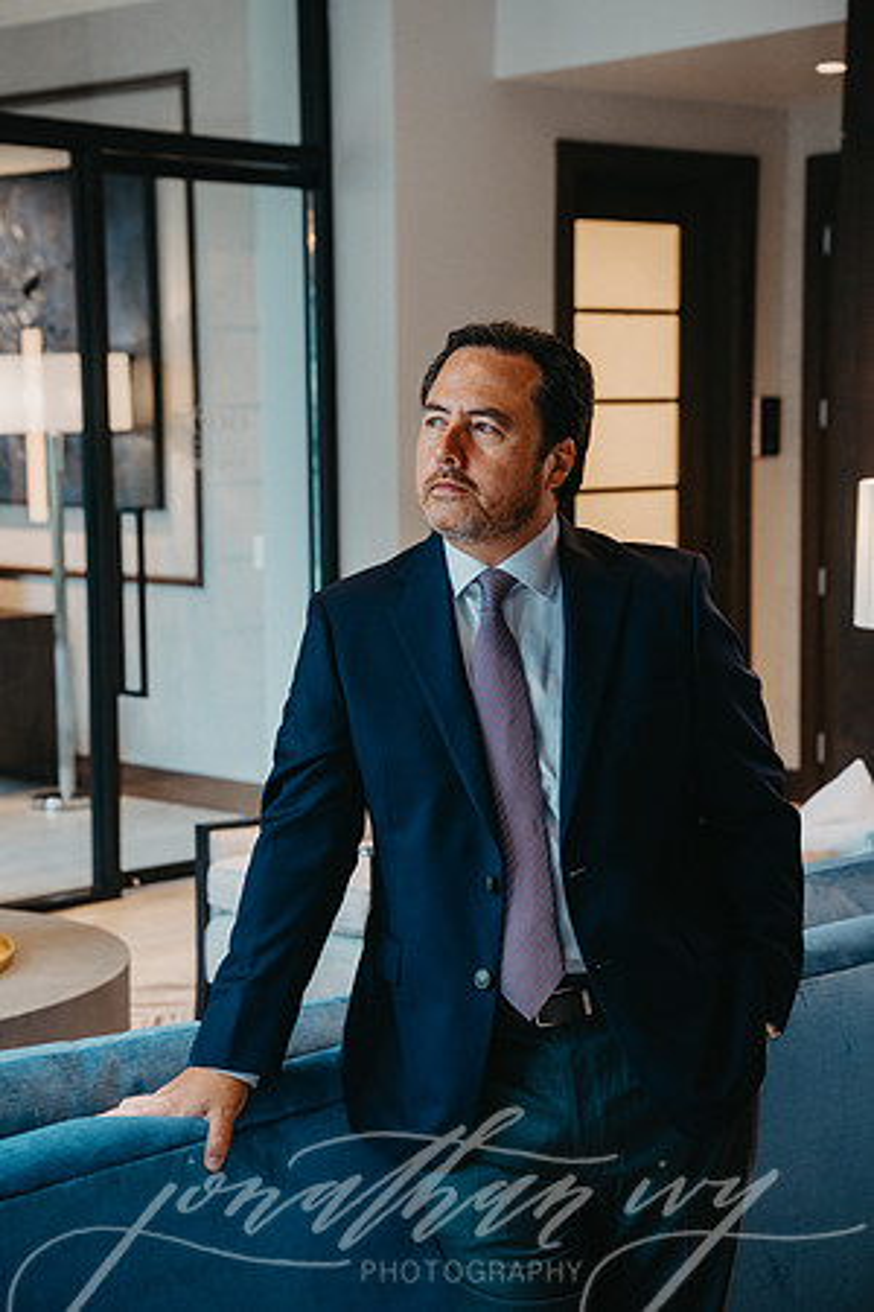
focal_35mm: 70
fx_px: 2549
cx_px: 437
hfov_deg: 19.5
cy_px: 656
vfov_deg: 28.8
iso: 640
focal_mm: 70
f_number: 5
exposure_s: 1/100
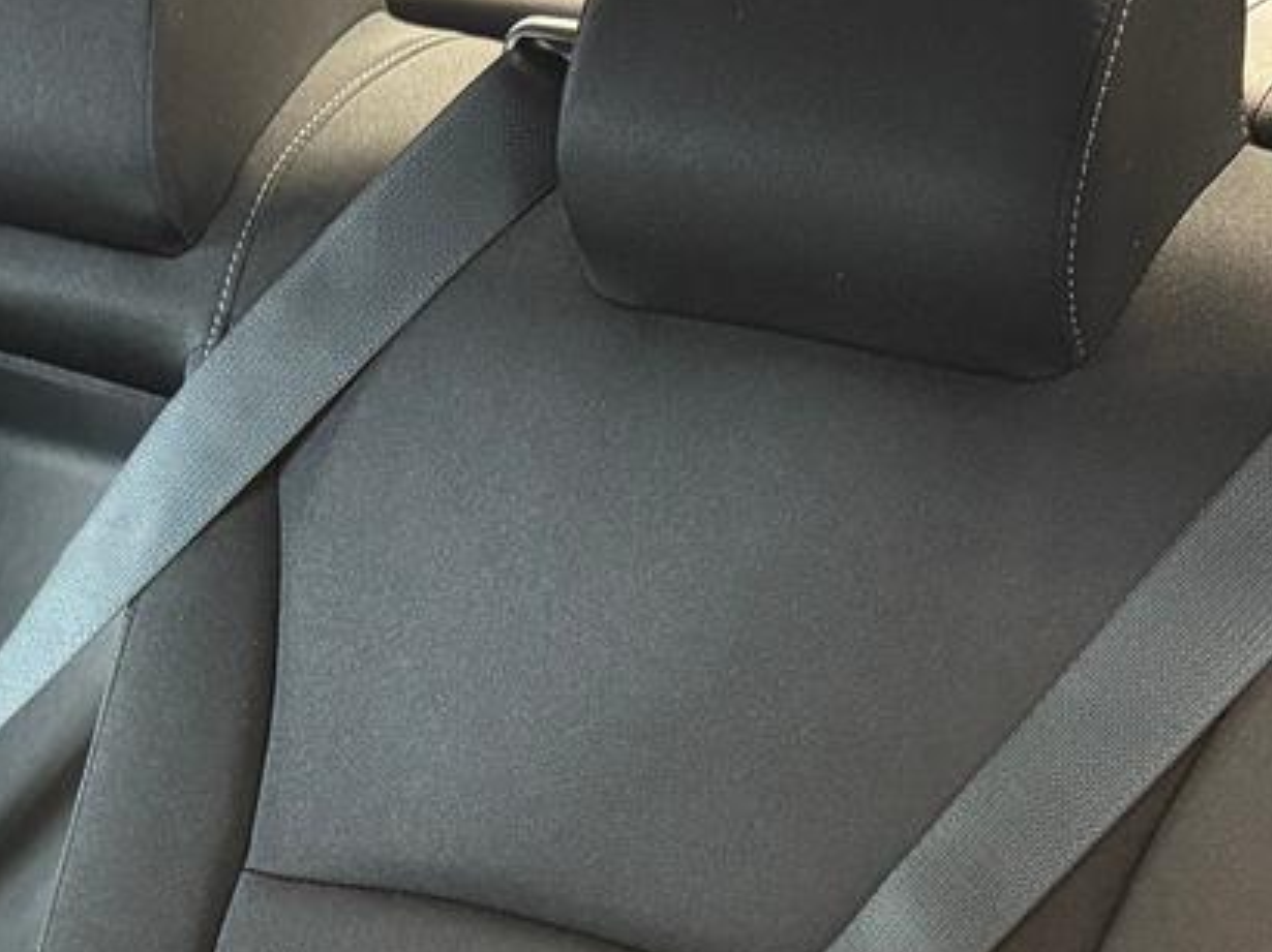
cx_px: 133
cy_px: 1216
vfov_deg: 18.4
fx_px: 2754
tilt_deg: -32.7
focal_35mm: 75
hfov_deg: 25.2
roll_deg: -0.1
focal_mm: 6.76
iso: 1000
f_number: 1.78
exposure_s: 1/30
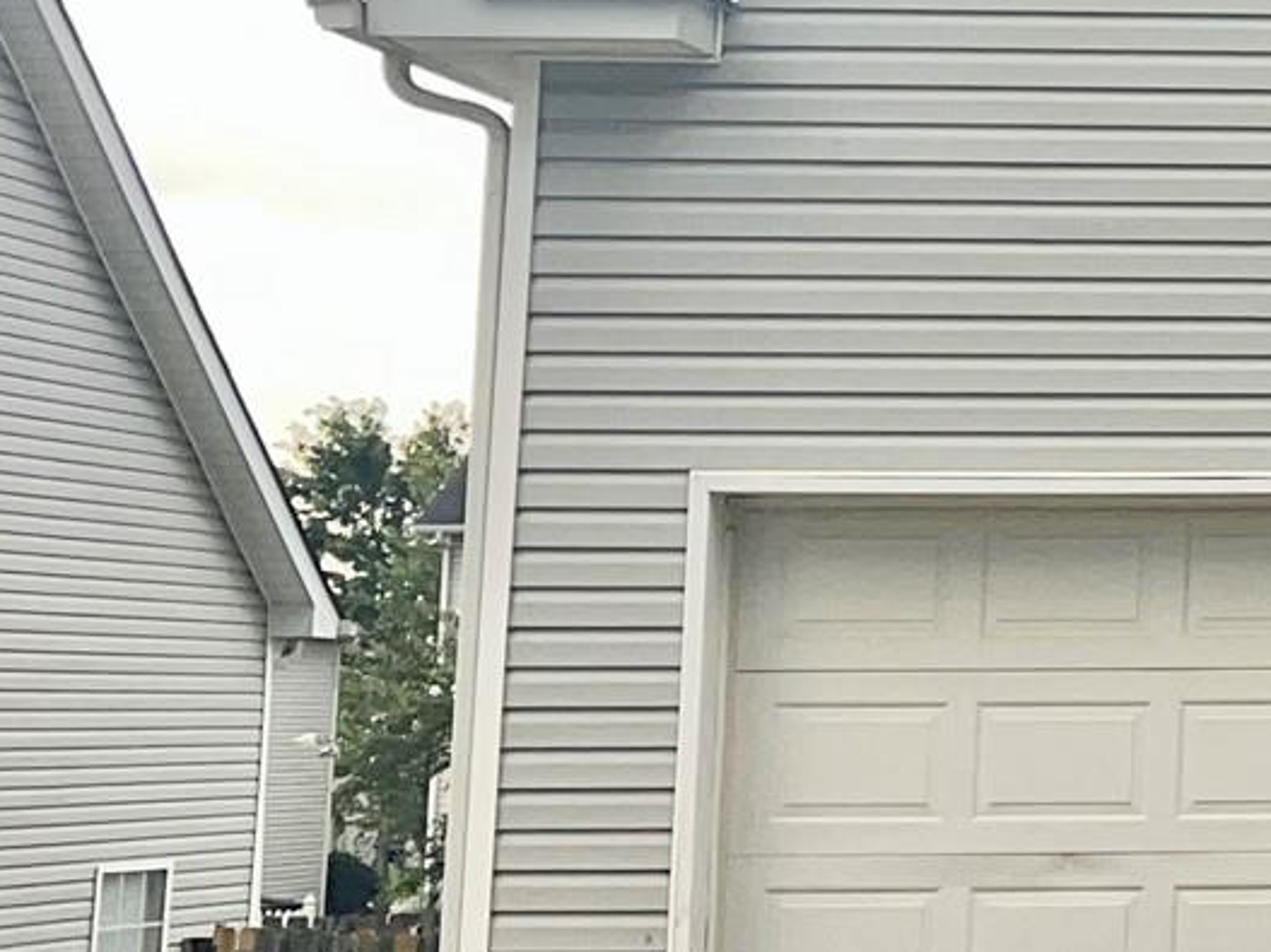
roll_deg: -0.6
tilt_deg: +6.6
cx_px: 2134
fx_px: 3708
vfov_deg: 14.6
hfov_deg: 16.8
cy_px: 234
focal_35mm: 101
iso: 50
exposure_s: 1/4115
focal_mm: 5.7
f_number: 1.5
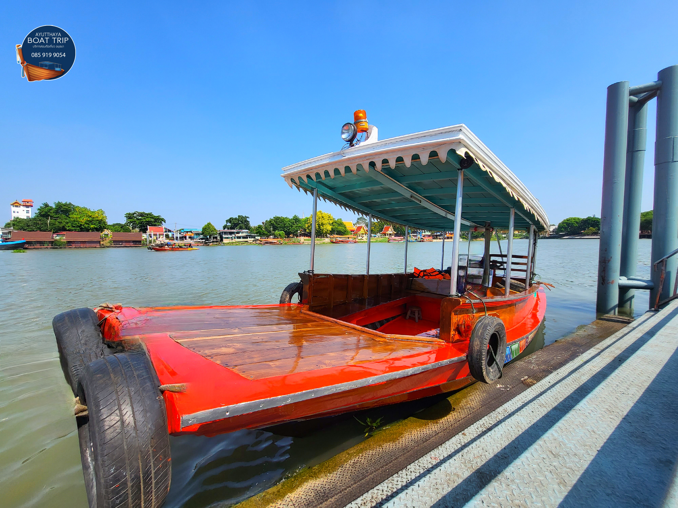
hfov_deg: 106.2
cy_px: 254
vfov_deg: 89.9
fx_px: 255
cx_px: 339
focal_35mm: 13
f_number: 2.2
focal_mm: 1.74
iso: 32
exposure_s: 1/909
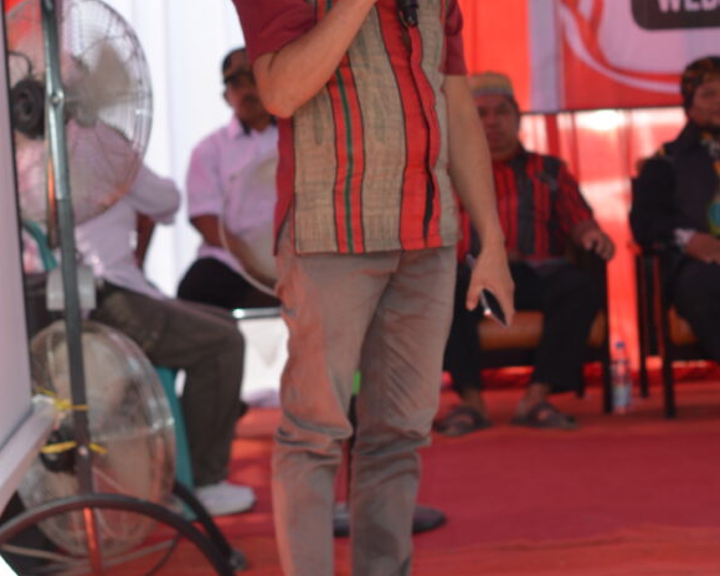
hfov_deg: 15.5
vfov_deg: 12.4
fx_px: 2642
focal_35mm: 124
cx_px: 405
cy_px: 68
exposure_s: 1/200
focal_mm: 50
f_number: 3.5
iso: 100
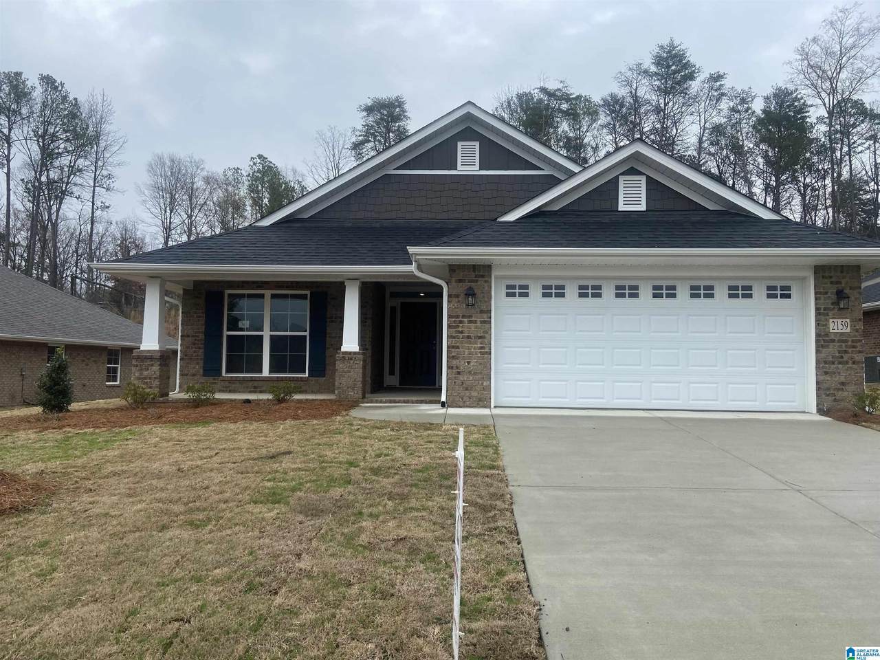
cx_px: 440
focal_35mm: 26
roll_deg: -1.8
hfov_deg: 67.3
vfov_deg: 53.1
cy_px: 330
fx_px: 661
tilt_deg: +5.8
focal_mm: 4.25
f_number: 1.8
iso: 32
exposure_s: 1/1701
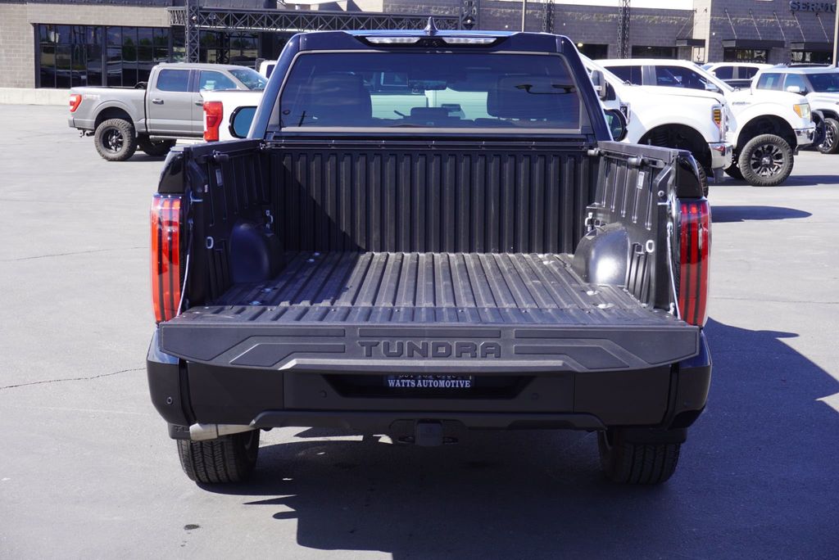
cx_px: 420
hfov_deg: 35.0
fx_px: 1329
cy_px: 280
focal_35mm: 57
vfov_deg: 23.8
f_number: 8
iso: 100
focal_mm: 38
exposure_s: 1/80
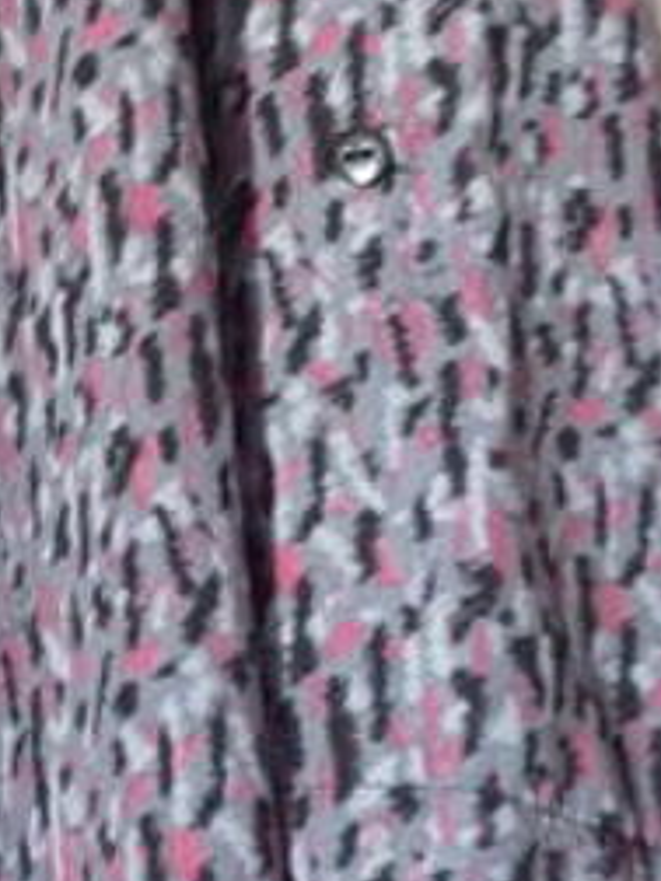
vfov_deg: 14.9
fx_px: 3361
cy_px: 267
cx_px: -892
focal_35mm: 132
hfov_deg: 9.9
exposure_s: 1/6
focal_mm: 4.4
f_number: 2.8
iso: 400
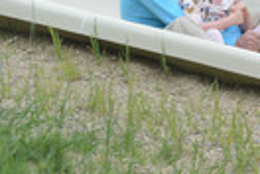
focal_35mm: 591
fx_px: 4268
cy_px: 90
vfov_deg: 2.3
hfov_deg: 3.5
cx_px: 370
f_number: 6.3
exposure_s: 1/640
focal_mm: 195
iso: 400
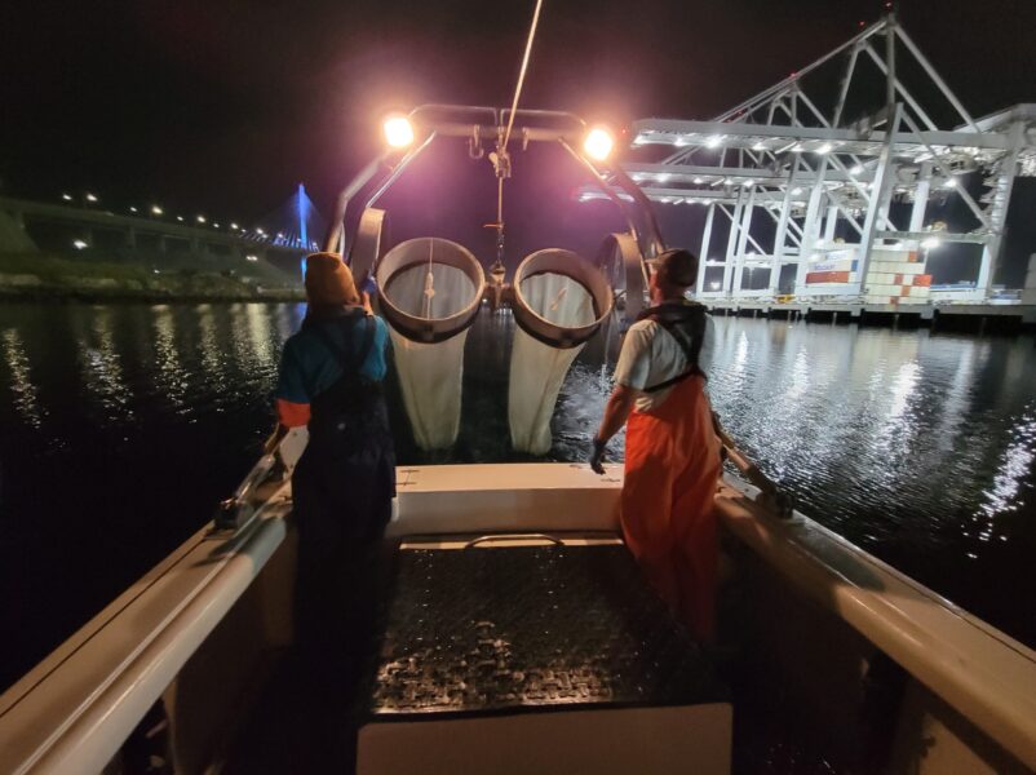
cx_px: 518
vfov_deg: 89.8
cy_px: 388
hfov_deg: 106.2
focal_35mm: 13
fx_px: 389
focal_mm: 2.2
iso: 800
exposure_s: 1/24
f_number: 2.2
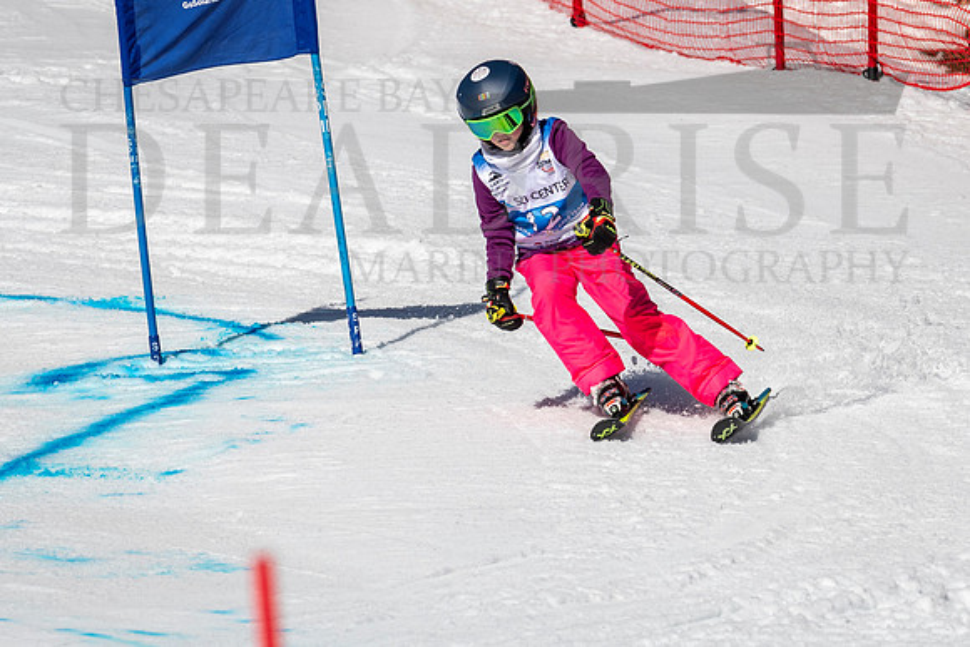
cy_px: 316
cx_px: 530
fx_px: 24744
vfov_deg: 1.5
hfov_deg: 2.2
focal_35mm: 918
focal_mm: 400
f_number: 8
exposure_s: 1/2000
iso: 200
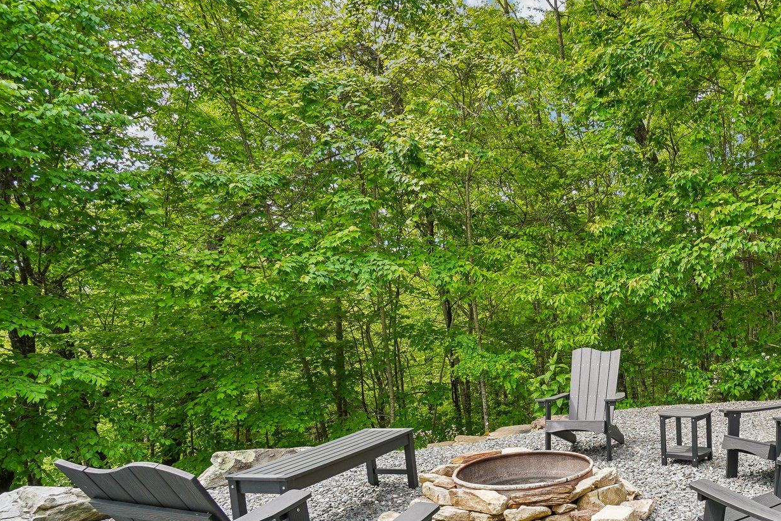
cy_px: 385
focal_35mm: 25
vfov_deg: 49.4
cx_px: 638
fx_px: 542
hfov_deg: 64.4
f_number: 8
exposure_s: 1/40
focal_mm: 10
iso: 100
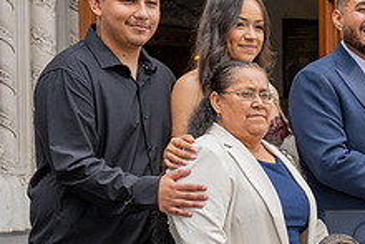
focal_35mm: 121
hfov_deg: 16.1
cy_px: 250
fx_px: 1228
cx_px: 470
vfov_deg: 11.2
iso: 250
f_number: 5
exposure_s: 1/250
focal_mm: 46
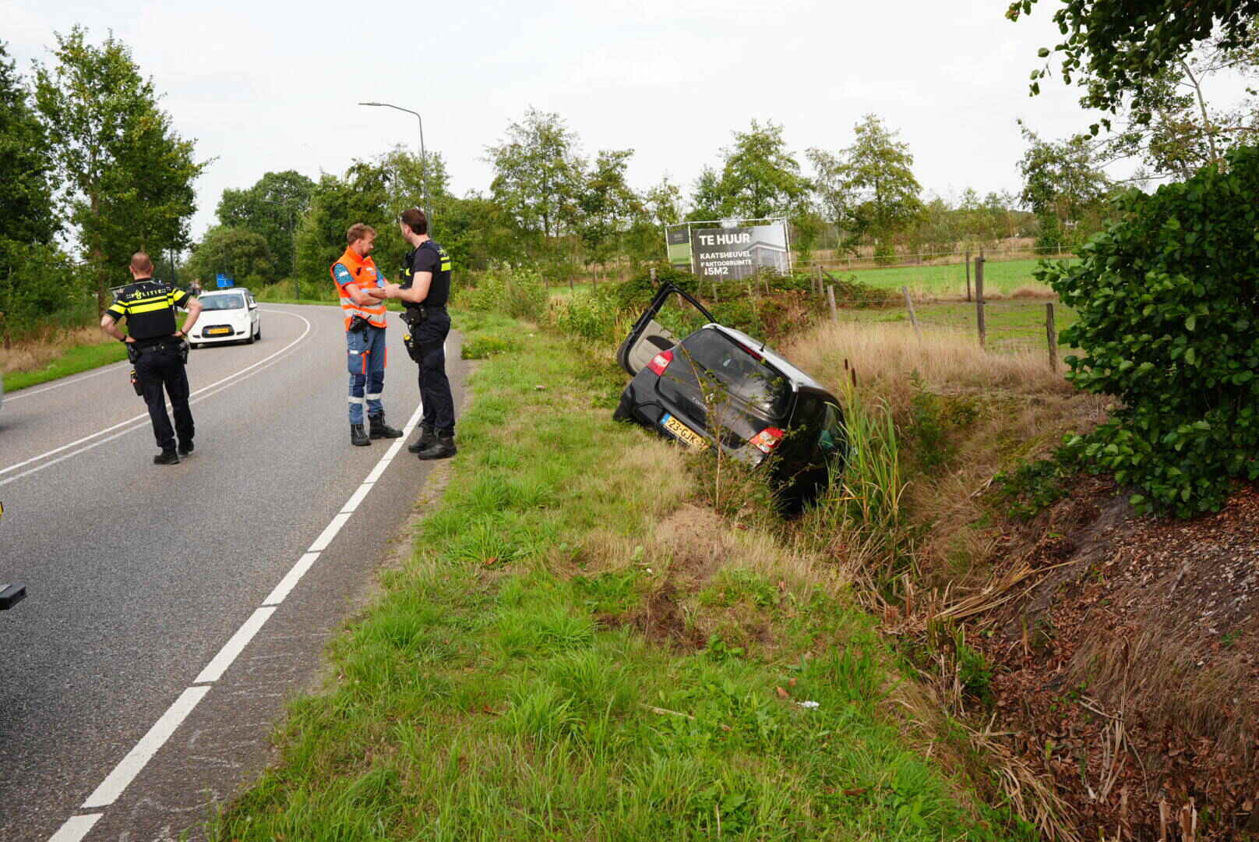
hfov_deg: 54.4
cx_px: 630
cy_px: 421
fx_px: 1225
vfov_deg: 37.9
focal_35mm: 35
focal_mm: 35
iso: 100
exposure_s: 1/60
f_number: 4.5
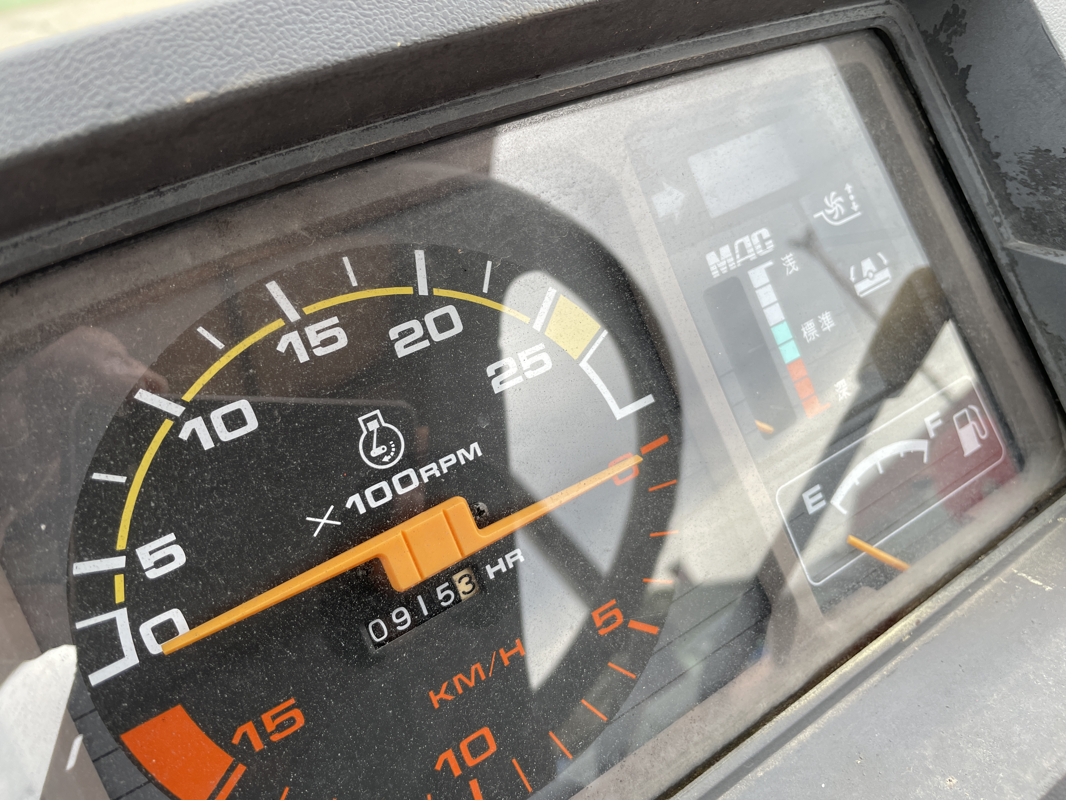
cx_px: 533
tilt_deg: -36.5
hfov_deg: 67.3
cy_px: 400
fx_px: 801
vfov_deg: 53.1
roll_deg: +8.3
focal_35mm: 26
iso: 32
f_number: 1.6
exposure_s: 1/121
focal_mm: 4.2
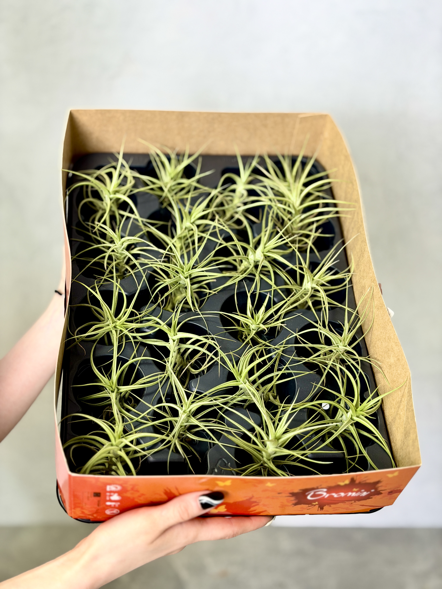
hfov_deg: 30.3
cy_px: 294
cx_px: 221
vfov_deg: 39.7
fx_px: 817
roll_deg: +0.0
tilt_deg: -11.7
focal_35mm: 48
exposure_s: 1/121
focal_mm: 6.76
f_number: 1.78
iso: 80
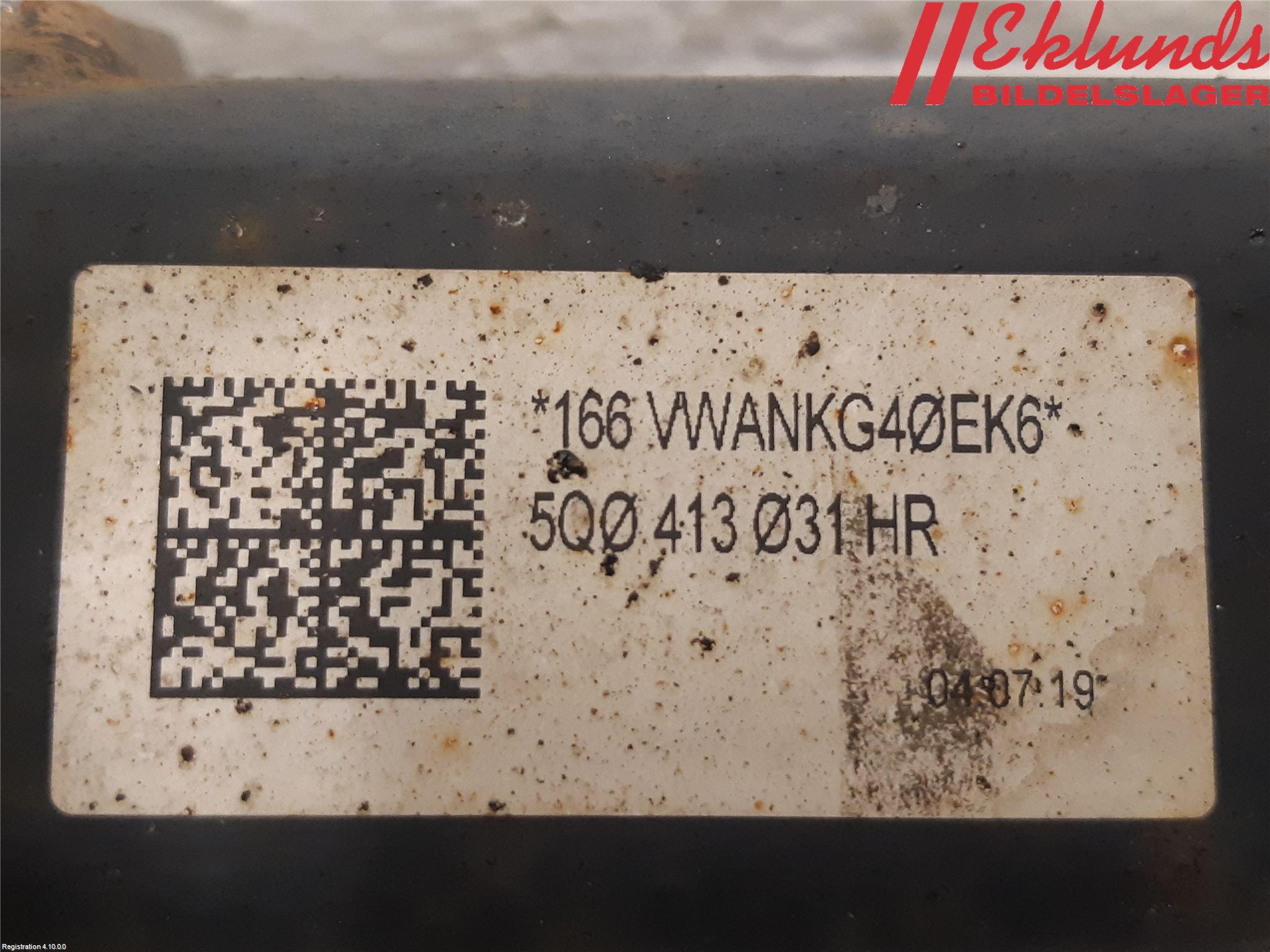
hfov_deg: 67.3
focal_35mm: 26
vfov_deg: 53.1
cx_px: 635
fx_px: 954
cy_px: 476
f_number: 1.7
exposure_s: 1/25
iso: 250
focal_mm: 3.93
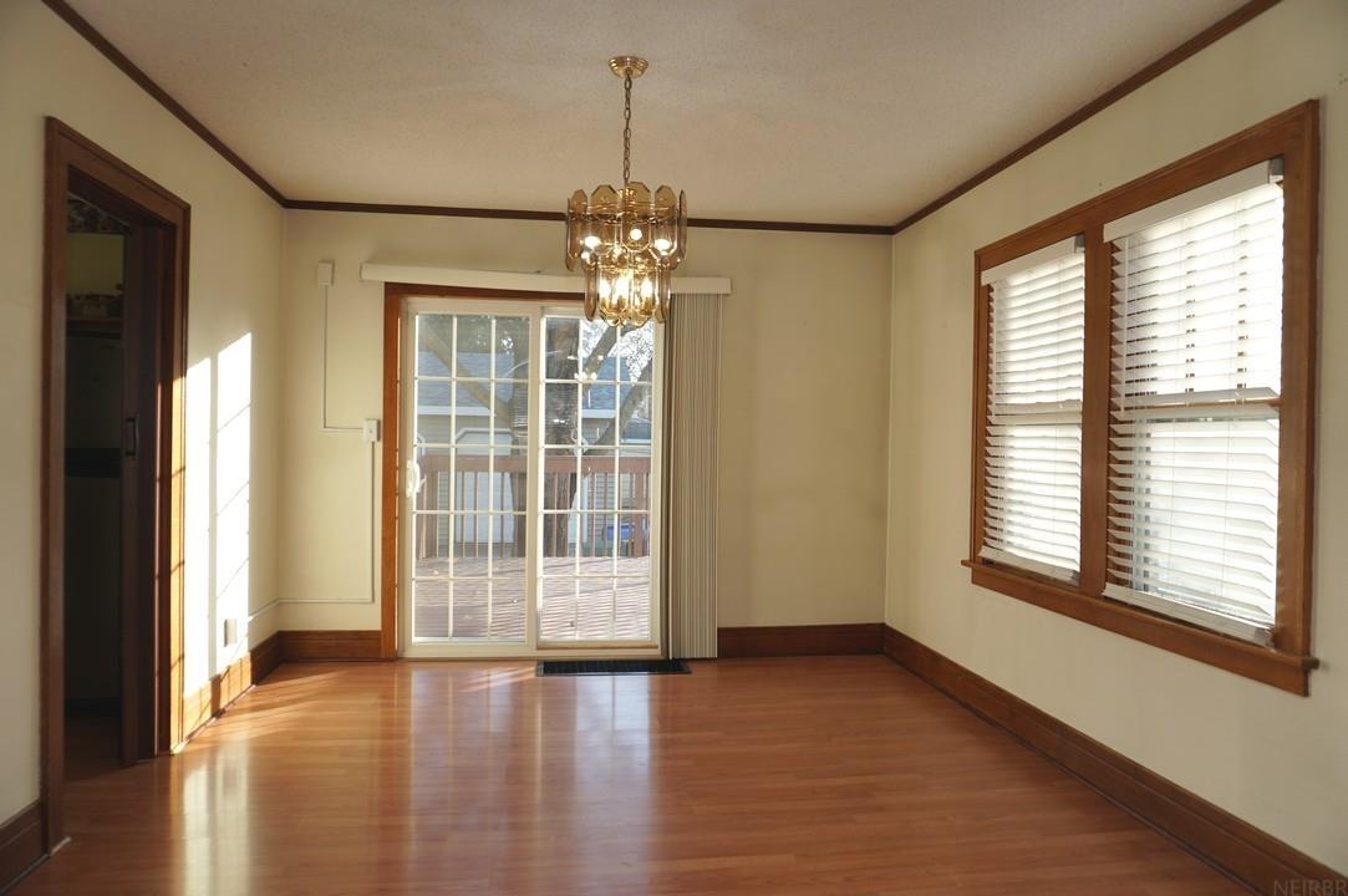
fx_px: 898
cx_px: 674
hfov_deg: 73.8
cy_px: 448
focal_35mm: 24
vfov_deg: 53.0
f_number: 4
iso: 100
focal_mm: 16
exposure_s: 1/60
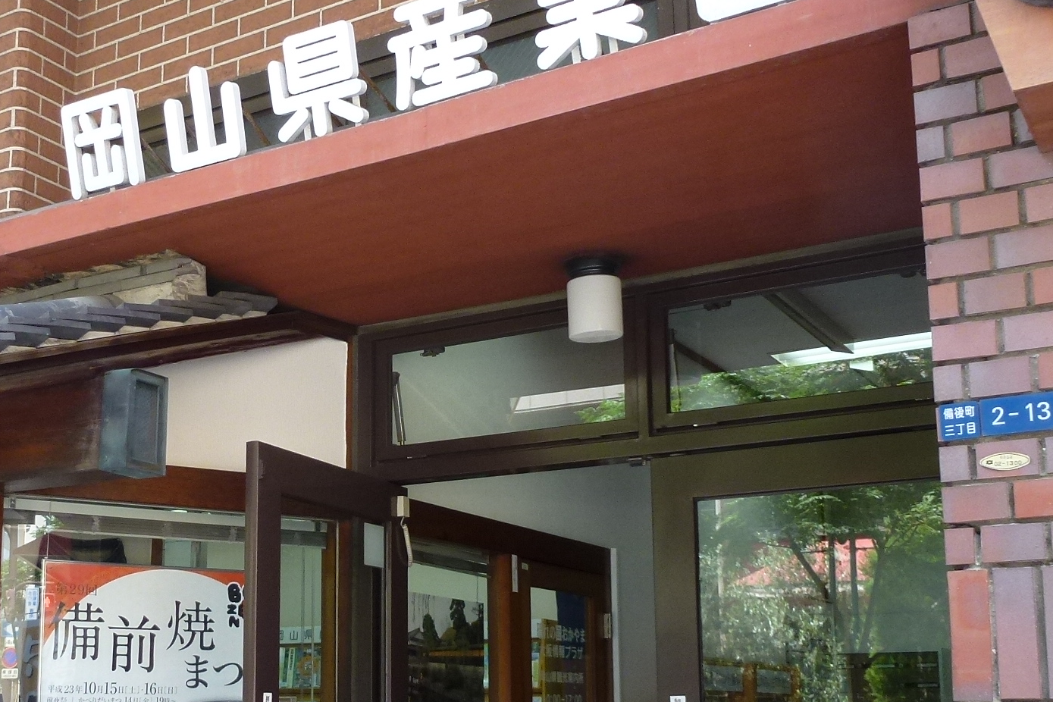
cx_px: 266
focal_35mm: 46
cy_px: 521
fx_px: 1345
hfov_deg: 41.5
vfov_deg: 28.8
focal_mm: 4.3
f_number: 3.3
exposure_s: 1/60
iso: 125
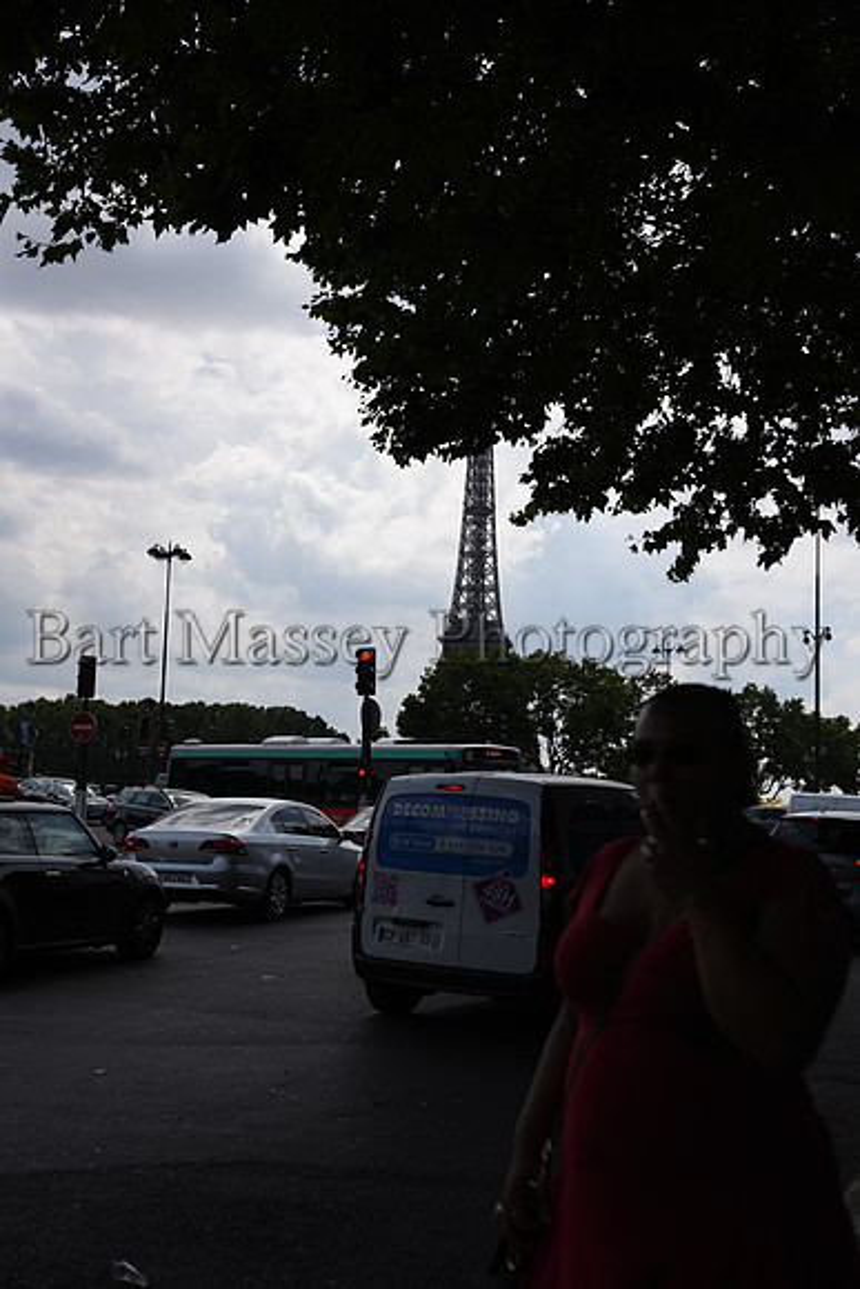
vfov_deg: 43.6
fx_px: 1611
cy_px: 644
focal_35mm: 45
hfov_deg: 29.9
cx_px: 430
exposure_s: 1/640
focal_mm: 45
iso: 64
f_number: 6.3
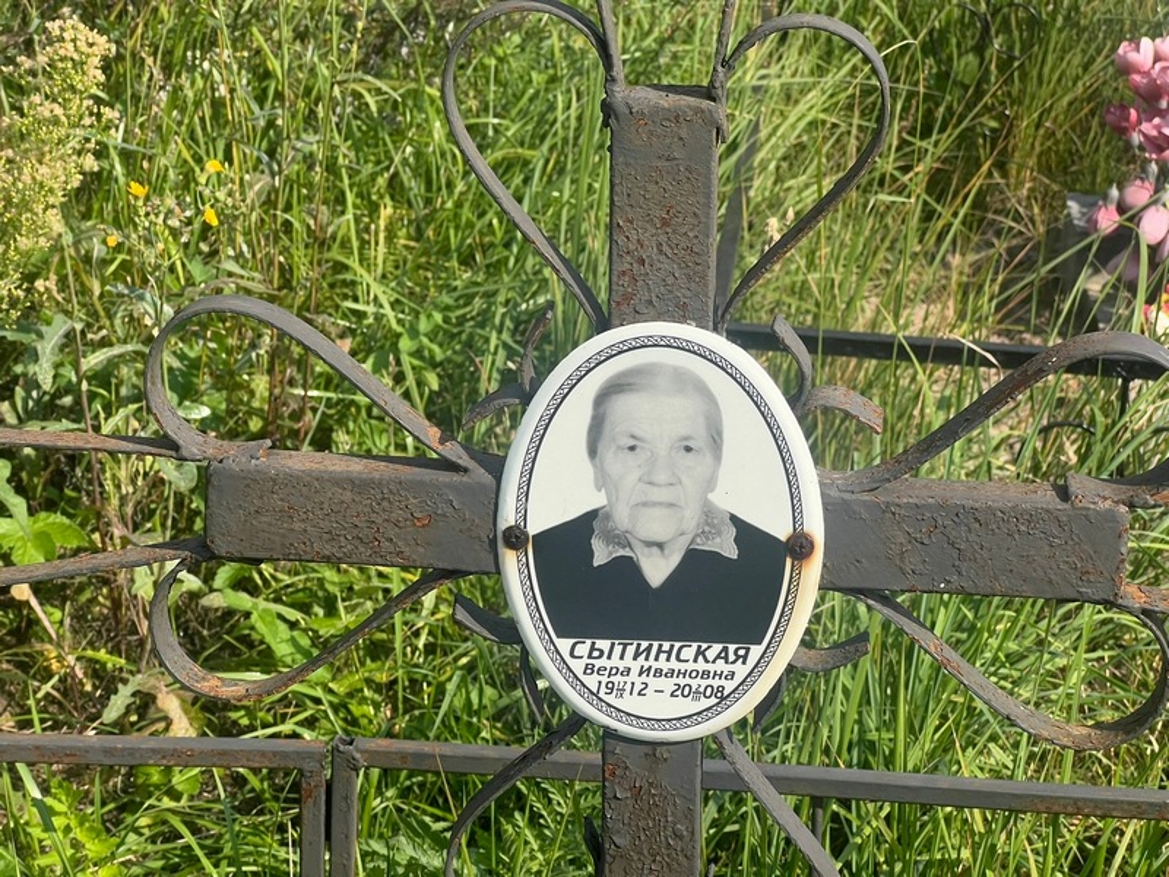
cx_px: 584
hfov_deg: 25.3
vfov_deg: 19.1
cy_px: 438
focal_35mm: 77
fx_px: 2600
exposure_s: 1/919
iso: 32
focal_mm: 9
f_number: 2.8
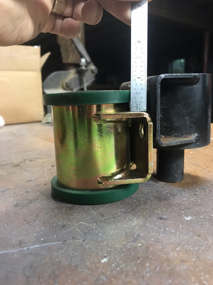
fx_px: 230
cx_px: 106
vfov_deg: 63.4
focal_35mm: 28
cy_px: 142
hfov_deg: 49.7
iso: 40
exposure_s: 1/17
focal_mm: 3.99
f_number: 1.8
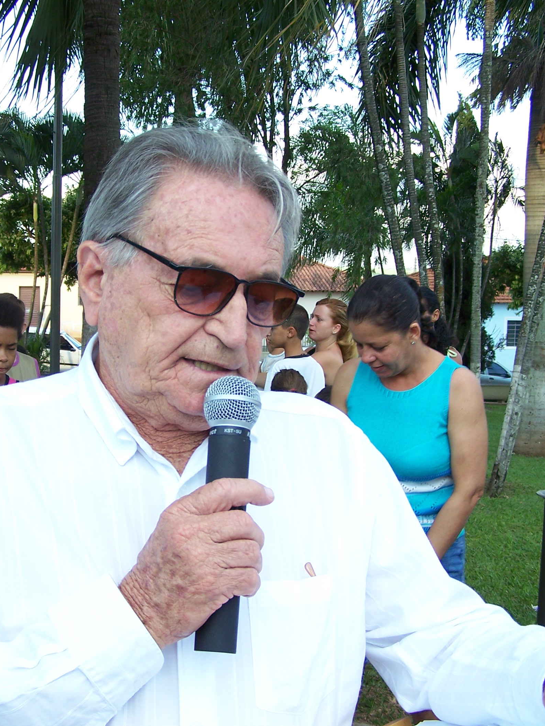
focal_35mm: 51
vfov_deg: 37.5
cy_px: 365
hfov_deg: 28.4
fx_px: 1071
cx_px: 198
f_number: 2.8
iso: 80
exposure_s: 1/125
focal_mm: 6.3
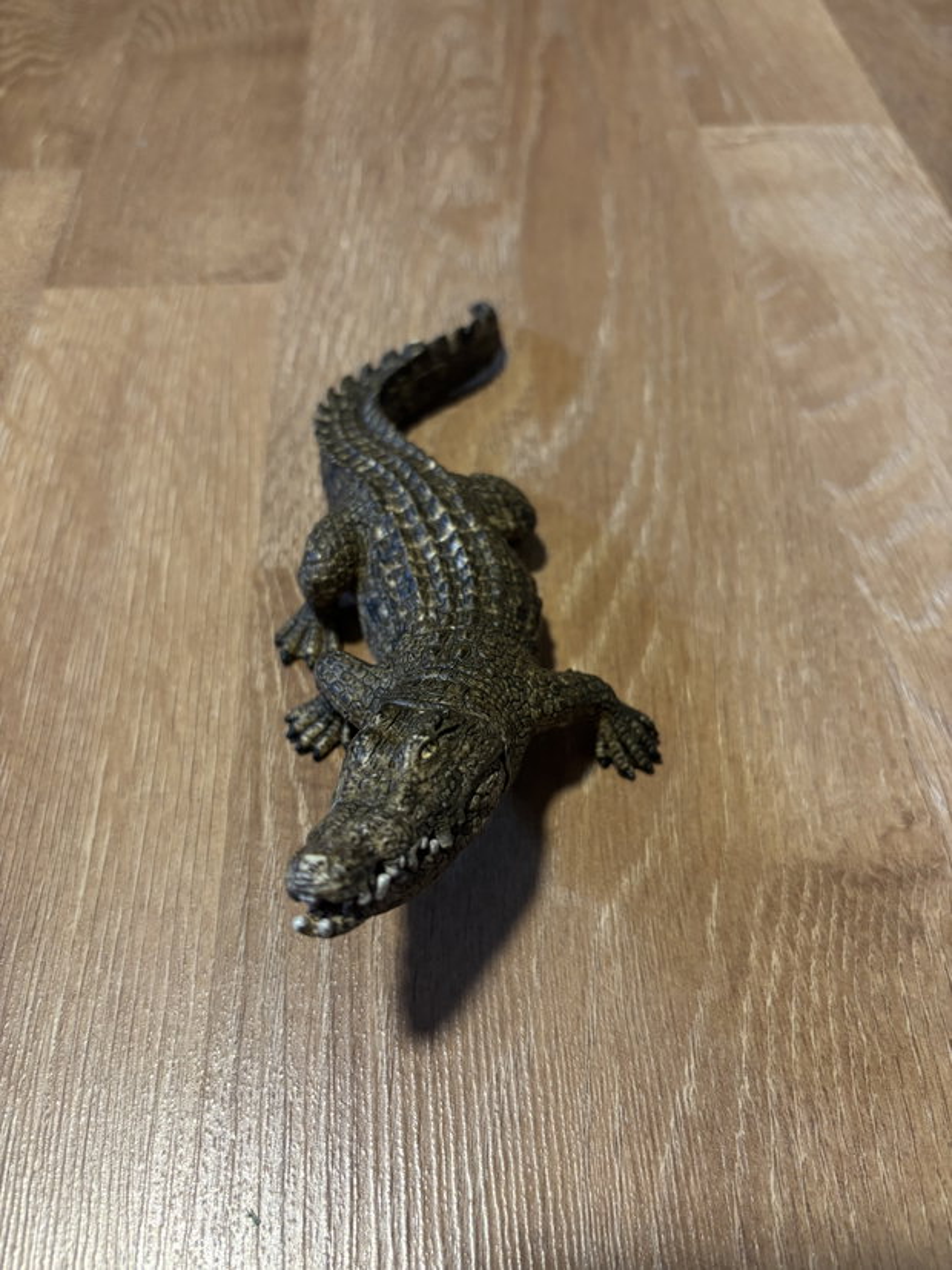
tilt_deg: -53.9
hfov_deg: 53.1
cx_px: 476
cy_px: 635
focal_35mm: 26
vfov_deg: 67.3
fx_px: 954
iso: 250
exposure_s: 1/50
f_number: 1.6
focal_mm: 5.96
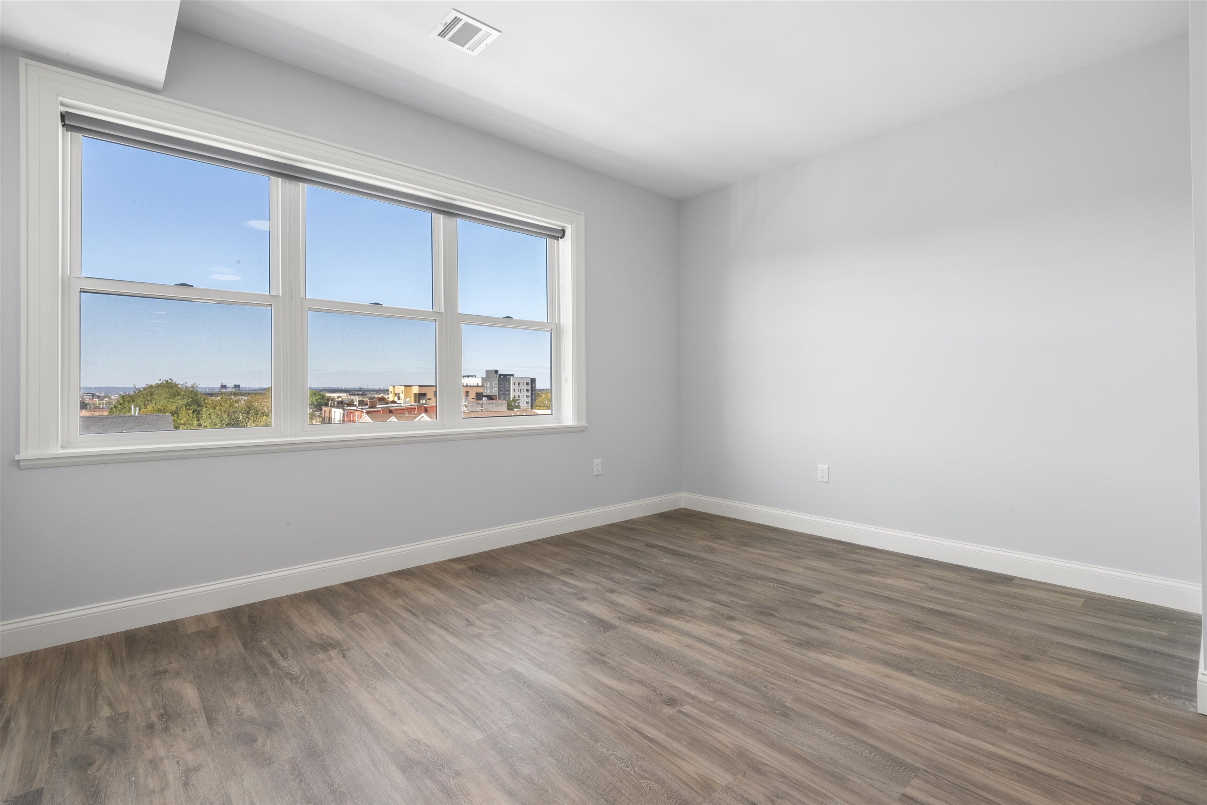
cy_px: 402
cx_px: 604
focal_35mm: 16
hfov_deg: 96.7
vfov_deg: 73.8
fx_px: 537
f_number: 18
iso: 400
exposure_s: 1/3
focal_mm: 16
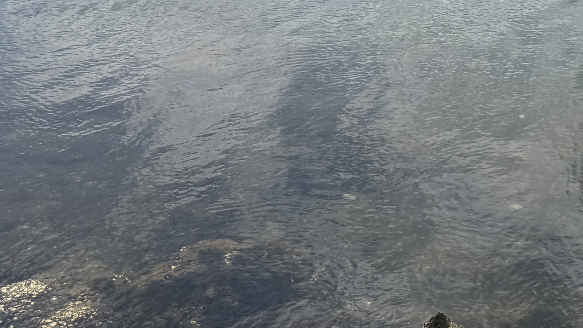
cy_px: -136
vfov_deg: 14.8
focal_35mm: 77
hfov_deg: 26.1
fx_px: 1190
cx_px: 579
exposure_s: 1/5814
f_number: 1.78
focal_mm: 6.76
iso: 80
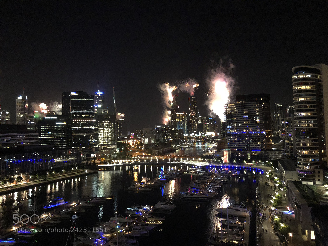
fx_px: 265
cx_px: 164
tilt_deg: +3.3
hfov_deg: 63.4
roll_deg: +0.6
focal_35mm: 28
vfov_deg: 49.7
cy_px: 123
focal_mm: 3.99
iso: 250
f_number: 1.8
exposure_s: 1/4
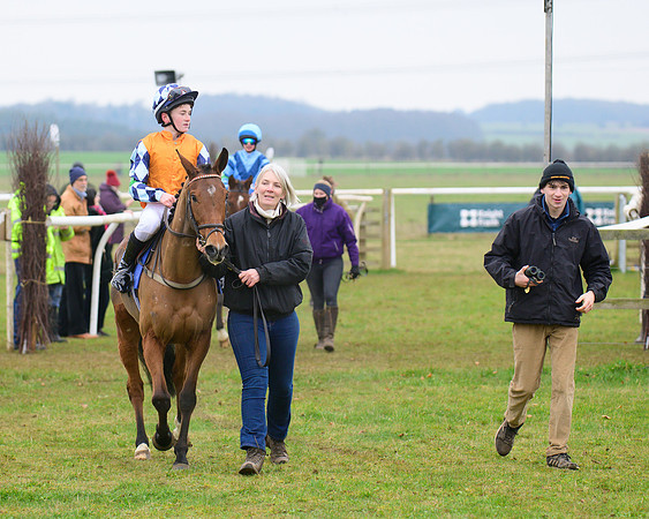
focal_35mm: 204
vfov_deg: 7.6
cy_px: 228
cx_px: 248
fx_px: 3908
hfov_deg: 9.5
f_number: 5
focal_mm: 145
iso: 1250
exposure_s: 1/500
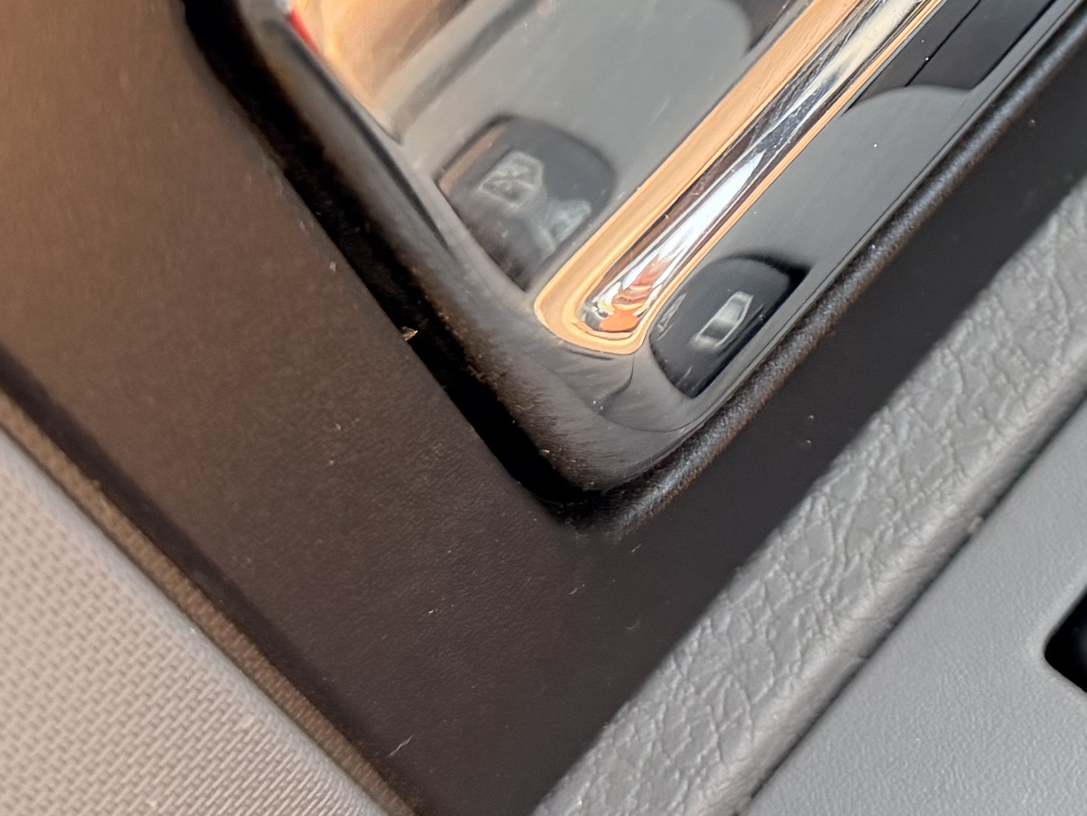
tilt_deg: -49.0
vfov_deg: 17.4
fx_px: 2575
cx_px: 1107
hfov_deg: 22.8
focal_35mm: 82
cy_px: -87
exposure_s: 1/169
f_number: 1.78
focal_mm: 6.76
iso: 200
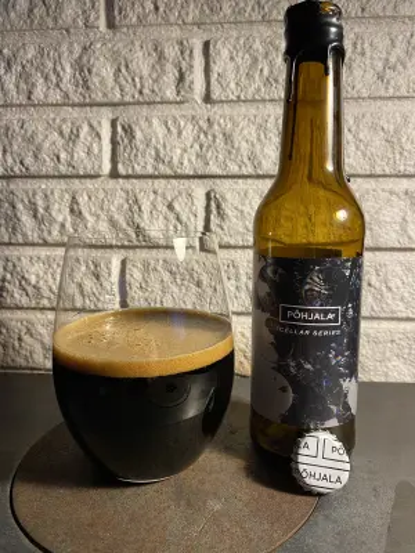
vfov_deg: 67.3
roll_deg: +0.2
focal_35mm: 26
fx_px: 416
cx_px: 208
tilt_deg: -8.2
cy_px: 276
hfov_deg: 53.1
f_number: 1.8
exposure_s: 1/50
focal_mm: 4.25
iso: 160
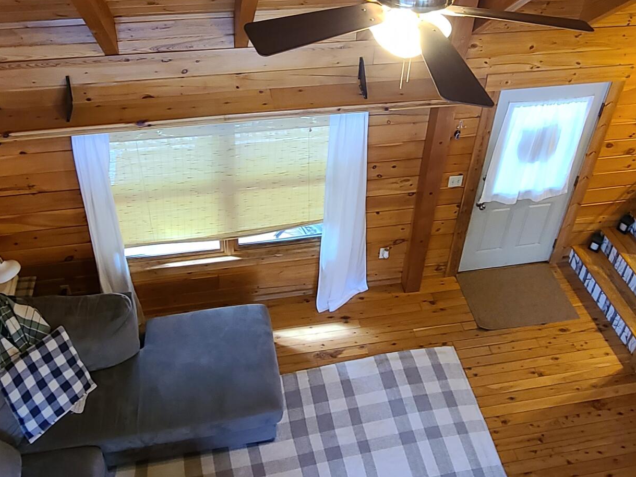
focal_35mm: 32
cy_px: 89
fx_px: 588
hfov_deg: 56.8
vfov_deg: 42.0
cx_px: 313
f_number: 2.2
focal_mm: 2.2
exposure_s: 1/29
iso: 400
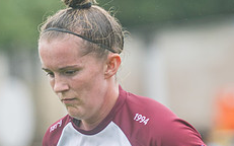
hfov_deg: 2.2
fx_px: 5990
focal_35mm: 940
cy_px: 178
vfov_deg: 1.4
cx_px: 43
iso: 450
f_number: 2.8
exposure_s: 1/1600
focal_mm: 210
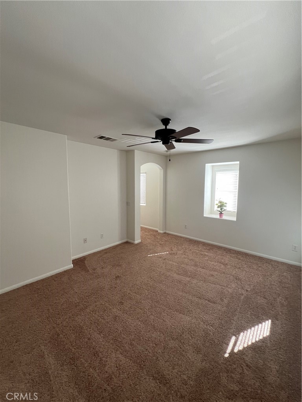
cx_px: 151
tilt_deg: -5.4
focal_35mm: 13
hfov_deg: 89.9
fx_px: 151
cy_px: 201
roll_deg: -0.4
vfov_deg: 106.2
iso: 250
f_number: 1.8
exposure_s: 1/99
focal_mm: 1.57
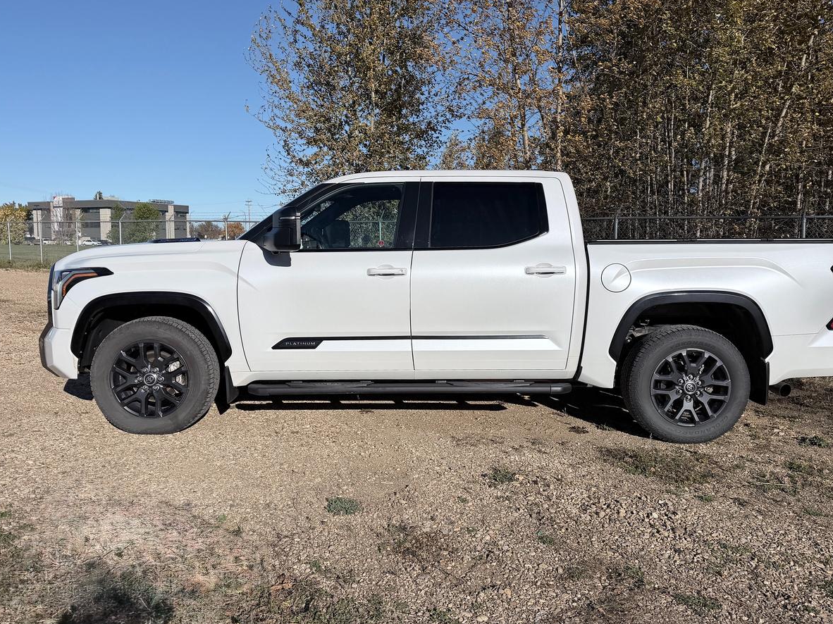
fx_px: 626
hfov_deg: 67.3
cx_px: 429
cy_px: 289
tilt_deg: -4.5
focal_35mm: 26
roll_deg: +0.9
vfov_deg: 53.0
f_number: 1.78
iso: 80
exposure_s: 1/14286
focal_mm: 6.76
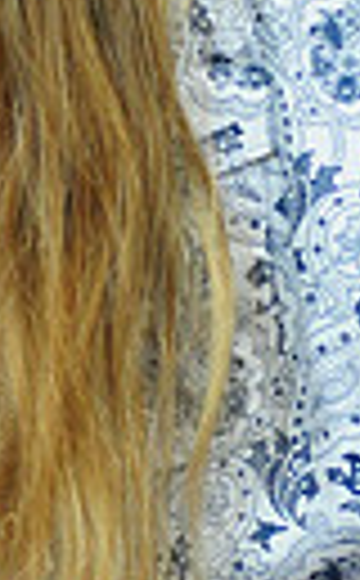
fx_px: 7609
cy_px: -710
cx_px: 376
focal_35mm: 482
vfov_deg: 4.3
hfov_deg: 2.7
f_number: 4
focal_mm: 70
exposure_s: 1/125
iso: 1250
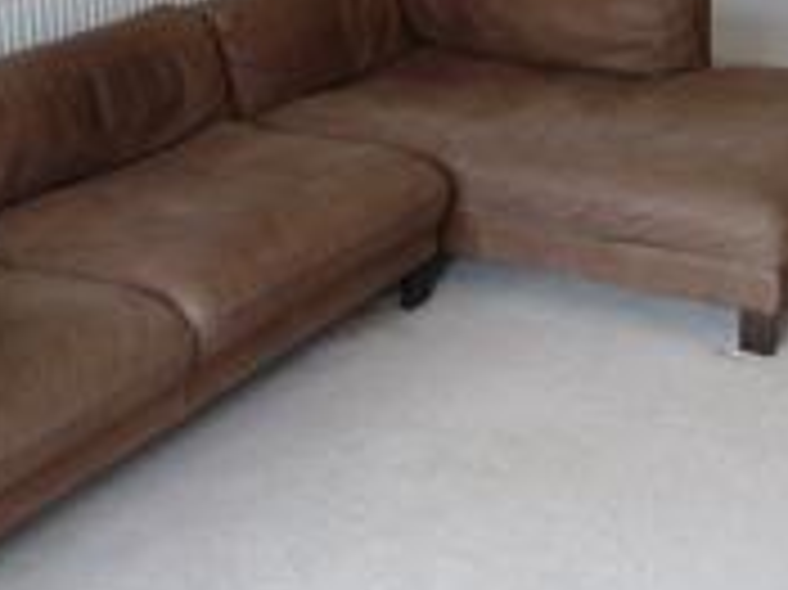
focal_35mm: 64
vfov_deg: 21.3
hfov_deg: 28.7
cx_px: 761
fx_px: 1456
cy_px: -113
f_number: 3.3
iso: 125
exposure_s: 1/30
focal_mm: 4.1
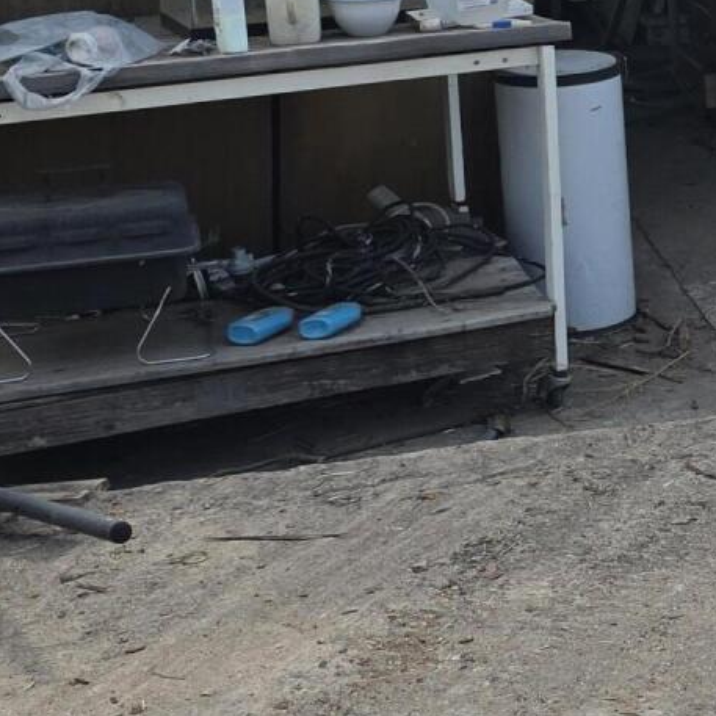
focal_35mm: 89
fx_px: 2083
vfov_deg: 19.2
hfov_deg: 18.6
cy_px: 96
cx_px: 821
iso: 80
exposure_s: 1/5958
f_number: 1.7
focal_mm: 6.3
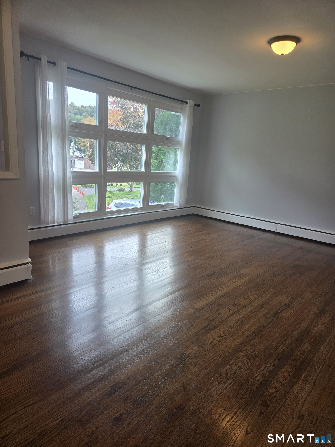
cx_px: 168
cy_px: 224
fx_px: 297
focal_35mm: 23
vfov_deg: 73.9
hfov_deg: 58.9
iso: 40
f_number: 1.8
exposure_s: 1/120
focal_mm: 5.4
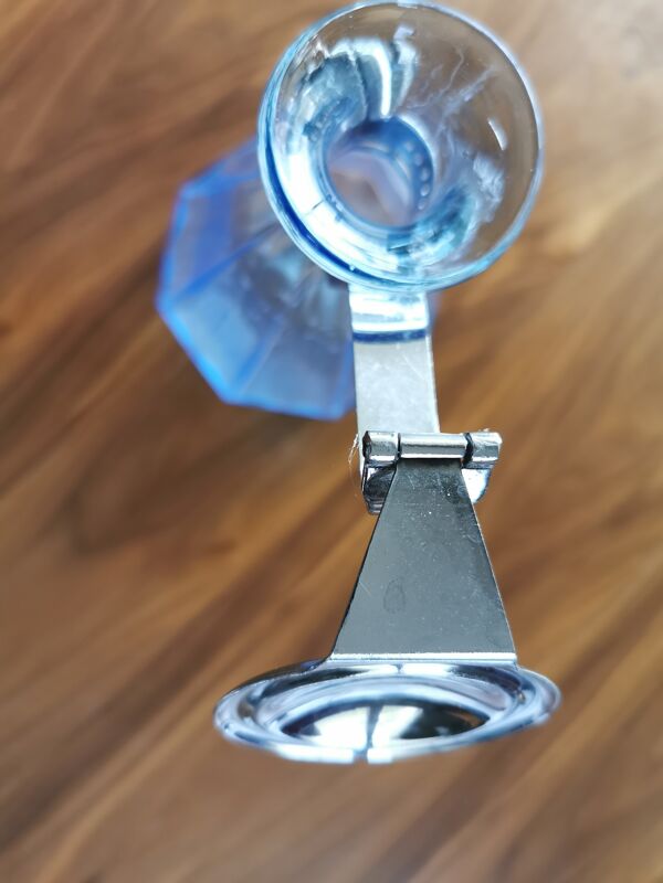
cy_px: 442
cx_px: 332
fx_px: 690
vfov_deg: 65.3
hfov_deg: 51.4
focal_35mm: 27
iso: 320
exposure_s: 1/60
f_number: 1.6
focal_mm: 5.56
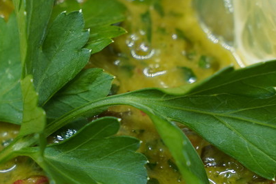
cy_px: 122
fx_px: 1219
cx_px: 20
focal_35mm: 159
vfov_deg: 8.6
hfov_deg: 12.8
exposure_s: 1/60
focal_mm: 53
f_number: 4
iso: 160
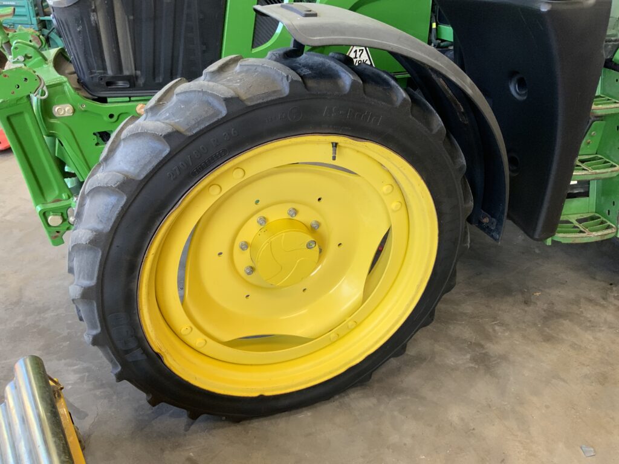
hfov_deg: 61.7
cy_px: 232
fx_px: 519
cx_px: 310
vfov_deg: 48.2
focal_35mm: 29
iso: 64
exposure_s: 1/122
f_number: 1.8
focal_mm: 3
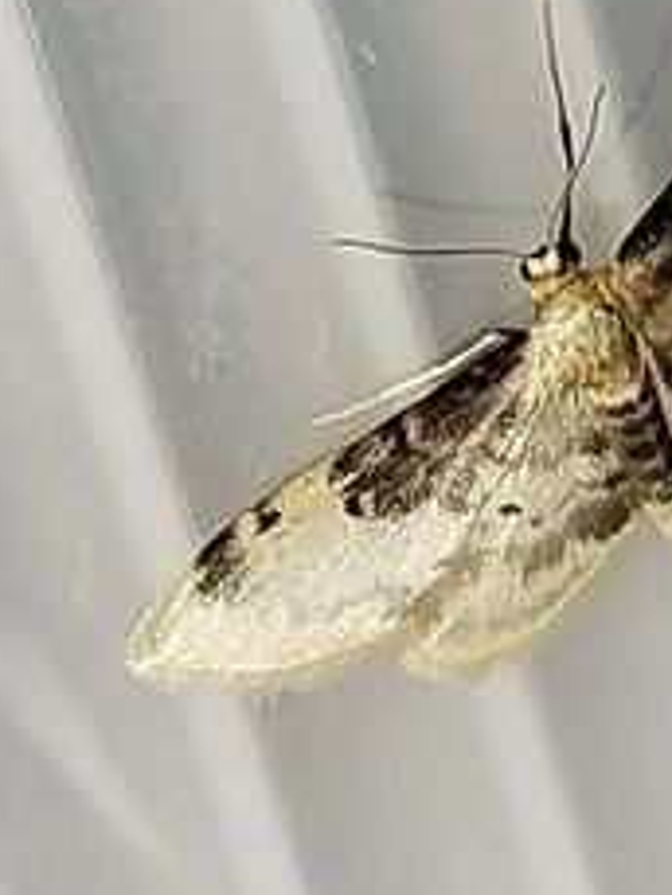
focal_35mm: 246
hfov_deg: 6.0
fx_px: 6362
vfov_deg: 8.0
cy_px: 758
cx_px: 594
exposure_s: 1/50
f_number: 1.7
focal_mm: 5.31
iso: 160
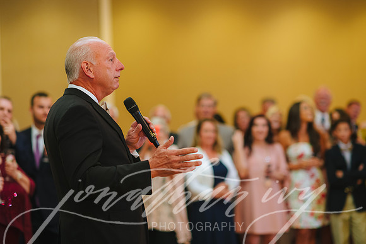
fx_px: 975
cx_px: 183
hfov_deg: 21.3
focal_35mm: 96
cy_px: 122
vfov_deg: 14.3
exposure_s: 1/100
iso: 640
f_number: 2
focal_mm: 85
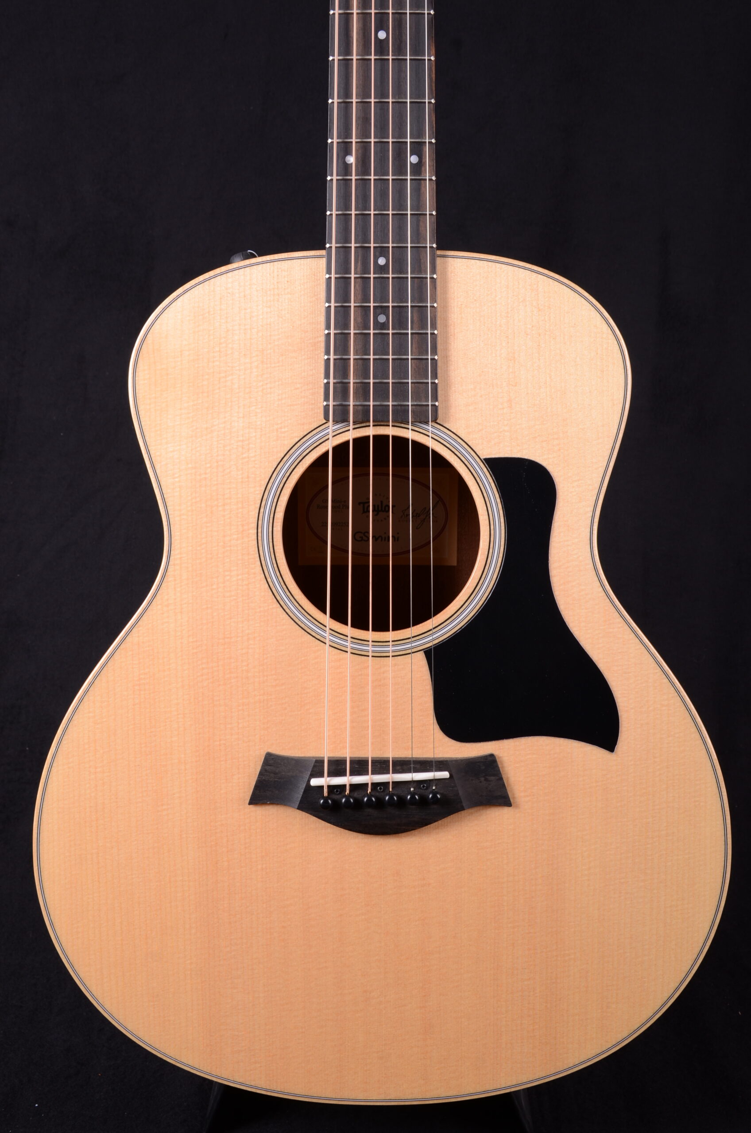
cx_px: 376
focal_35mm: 45
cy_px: 566
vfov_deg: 43.7
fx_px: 1414
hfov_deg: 29.7
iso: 200
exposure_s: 1/200
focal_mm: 30
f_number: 13
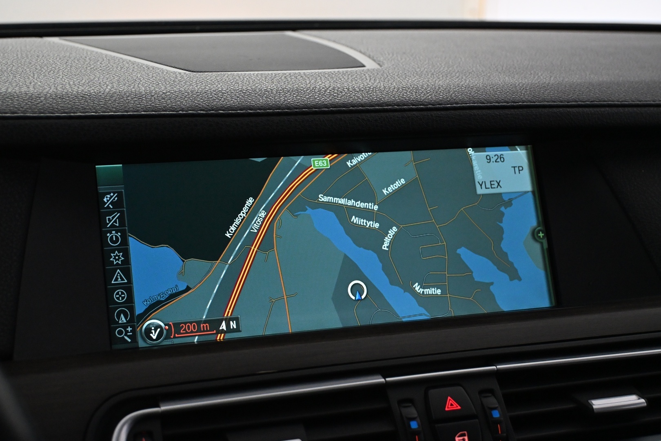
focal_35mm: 58
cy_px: 220
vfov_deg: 23.2
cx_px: 330
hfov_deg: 34.2
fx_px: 1074
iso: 3200
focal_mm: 39
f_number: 5.6
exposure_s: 1/80
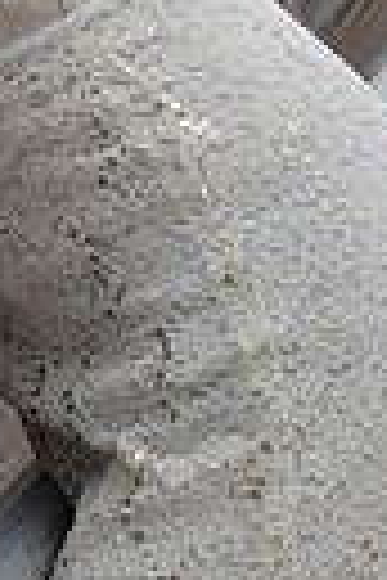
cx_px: -331
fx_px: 13612
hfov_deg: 1.6
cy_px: -468
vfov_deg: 2.4
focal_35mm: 844
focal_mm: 125
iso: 200
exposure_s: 1/320
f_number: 9
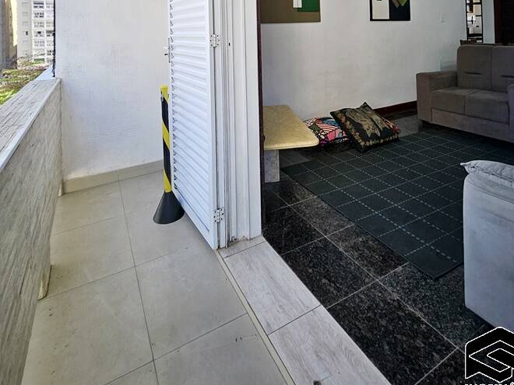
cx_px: 274
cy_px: 23
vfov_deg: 53.5
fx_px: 312
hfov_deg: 78.9
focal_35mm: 21
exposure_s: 1/191
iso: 32
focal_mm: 1.7
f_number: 2.2
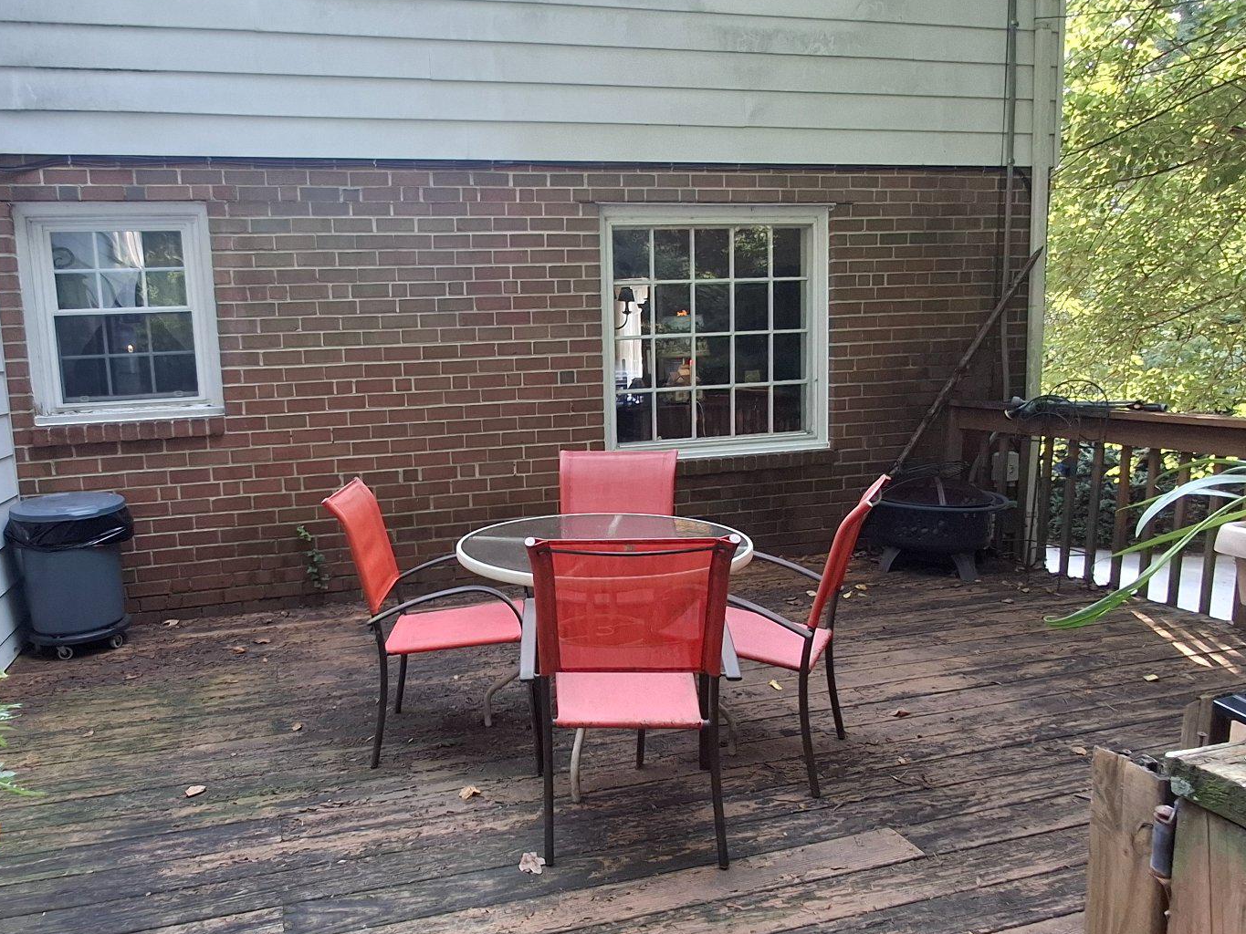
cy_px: 470
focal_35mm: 24
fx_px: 864
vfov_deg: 56.8
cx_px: 457
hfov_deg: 70.3
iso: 80
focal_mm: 1.64
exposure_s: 1/120
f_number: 2.2
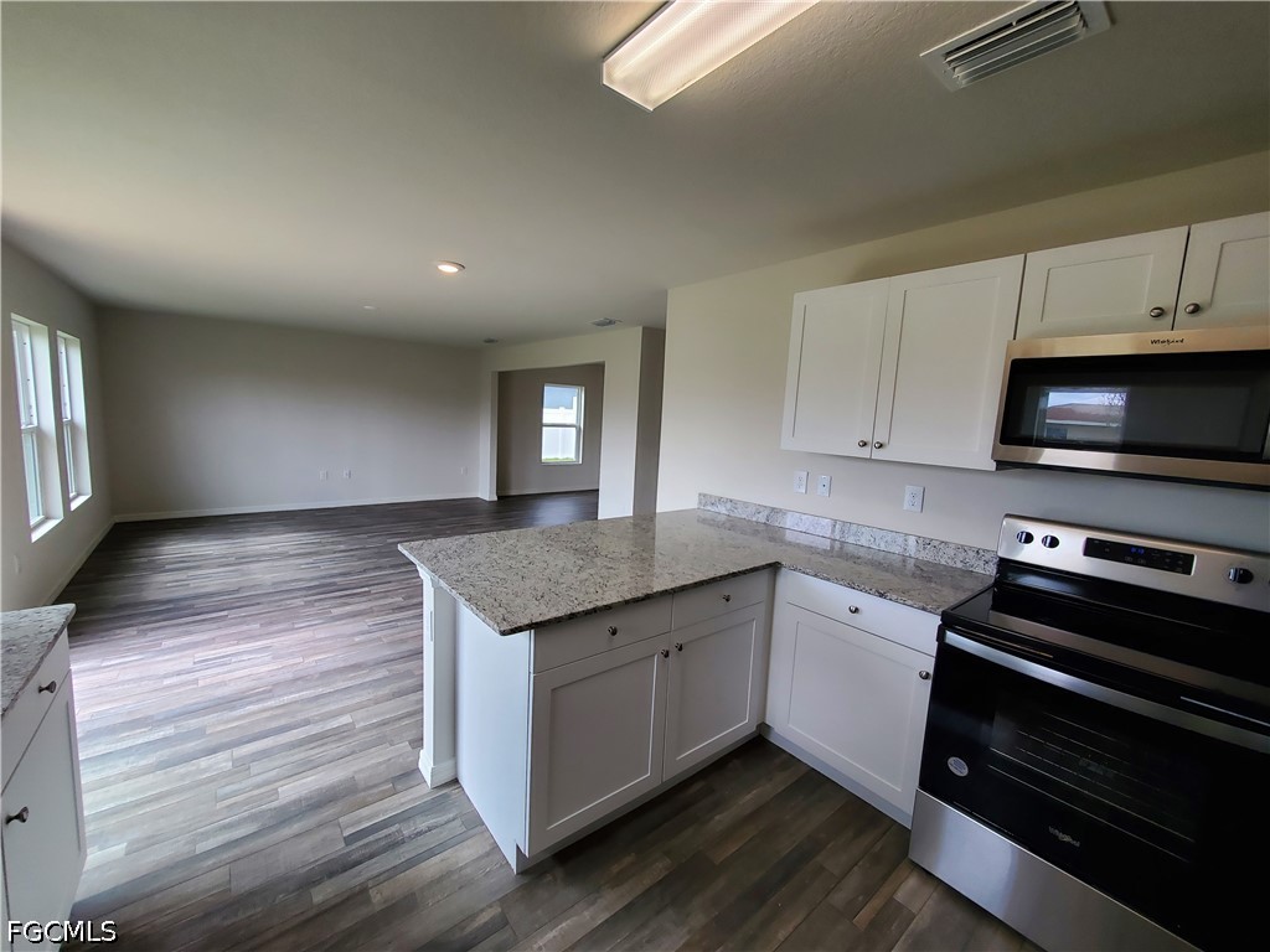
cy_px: 476
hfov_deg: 106.2
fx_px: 477
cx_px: 635
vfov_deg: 89.9
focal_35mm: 13
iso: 64
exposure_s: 1/120
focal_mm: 1.8
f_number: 2.2
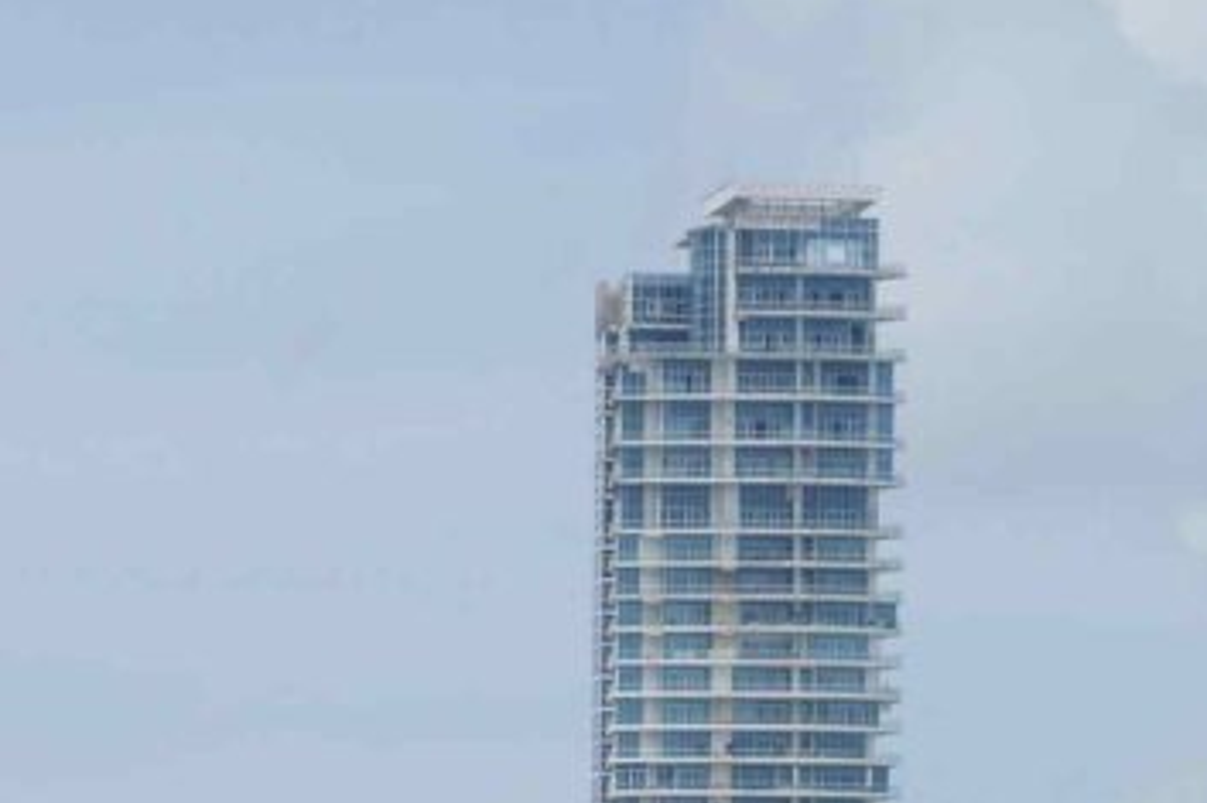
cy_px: 1102
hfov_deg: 3.5
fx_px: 19637
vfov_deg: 2.3
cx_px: 1033
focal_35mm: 586
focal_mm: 135
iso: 200
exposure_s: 1/320
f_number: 11
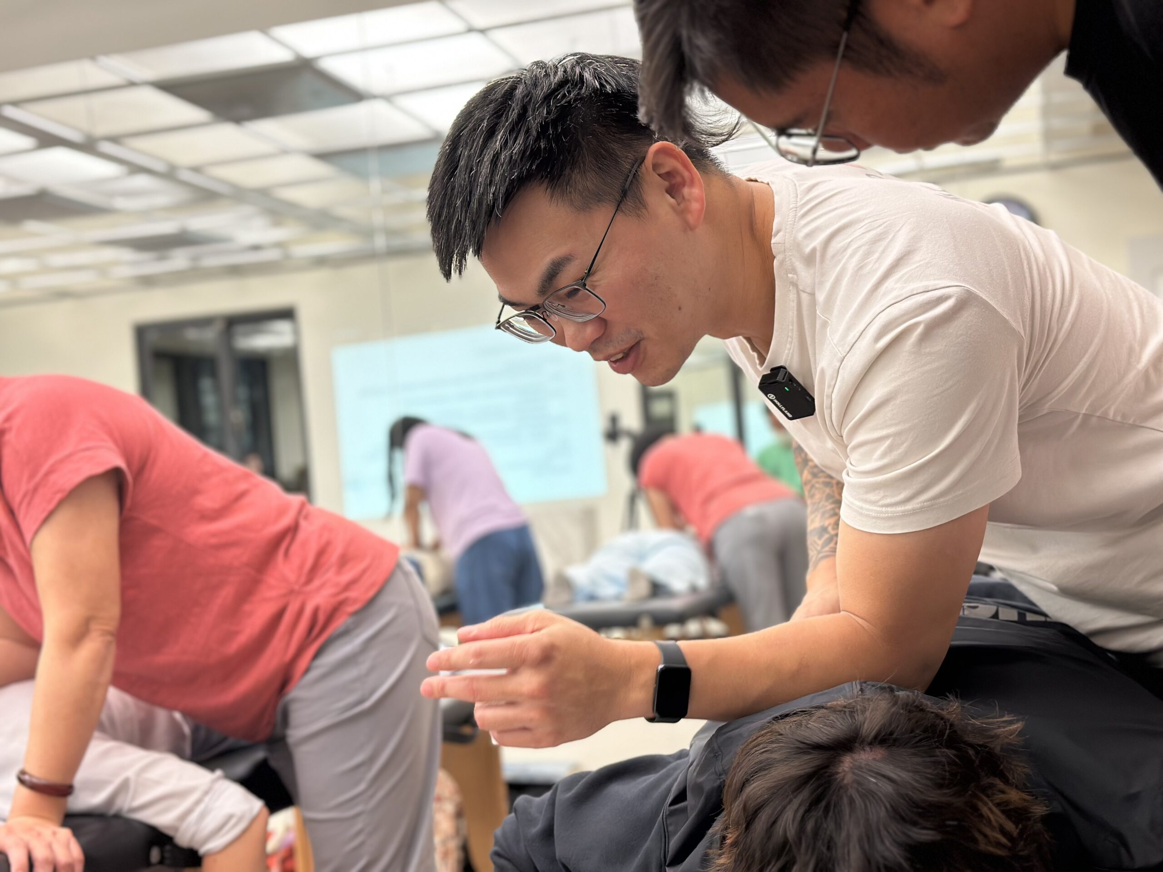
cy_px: 436
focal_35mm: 48
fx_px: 1613
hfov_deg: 39.7
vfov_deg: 30.3
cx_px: 582
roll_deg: +4.5
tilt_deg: +2.6
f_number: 1.78
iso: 80
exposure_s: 1/60
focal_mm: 6.86
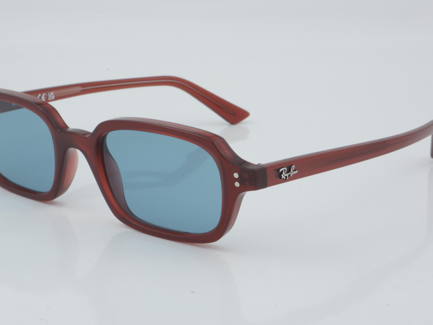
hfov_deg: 23.8
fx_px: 1026
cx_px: 199
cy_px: 162
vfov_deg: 18.0
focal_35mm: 82
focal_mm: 50
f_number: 29
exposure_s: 1/4
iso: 100
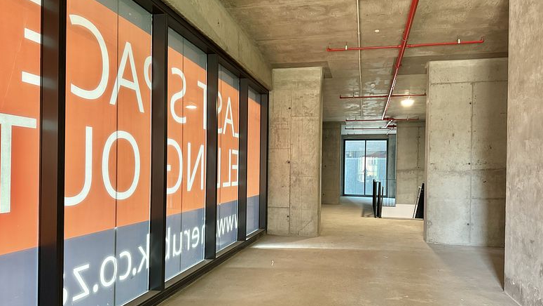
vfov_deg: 42.8
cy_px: 172
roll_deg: -1.2
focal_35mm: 27
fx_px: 389
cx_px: 275
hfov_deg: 69.9
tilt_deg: -0.5
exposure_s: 1/50
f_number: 1.78
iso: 400
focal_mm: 6.76
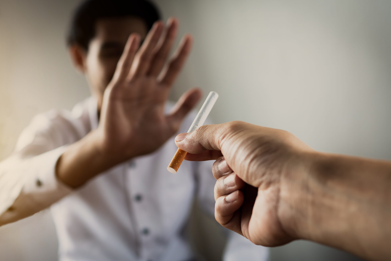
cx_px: 196
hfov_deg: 43.6
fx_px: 489
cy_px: 130
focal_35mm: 45
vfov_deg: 29.9
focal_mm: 30
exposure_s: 1/100
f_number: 2.8
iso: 160
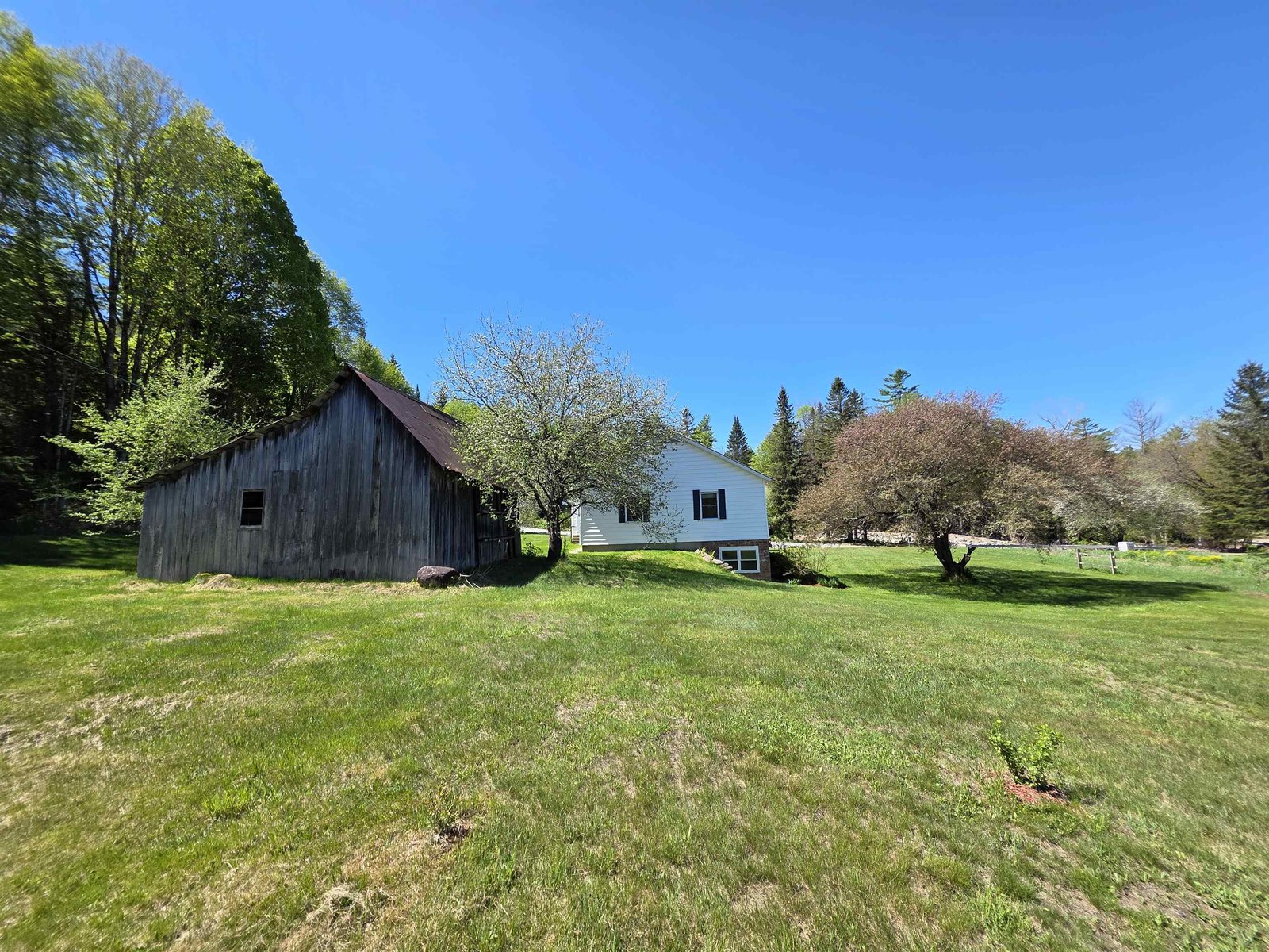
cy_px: 476
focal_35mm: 13
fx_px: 477
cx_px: 634
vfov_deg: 89.9
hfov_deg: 106.2
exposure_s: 1/1024
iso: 40
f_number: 1.9
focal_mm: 2.2
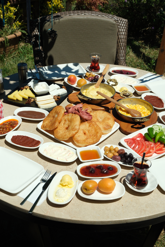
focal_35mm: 48
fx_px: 330
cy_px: 124
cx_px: 82
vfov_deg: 41.1
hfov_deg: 28.1
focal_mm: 31.9
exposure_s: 1/5000
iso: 1250
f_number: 8
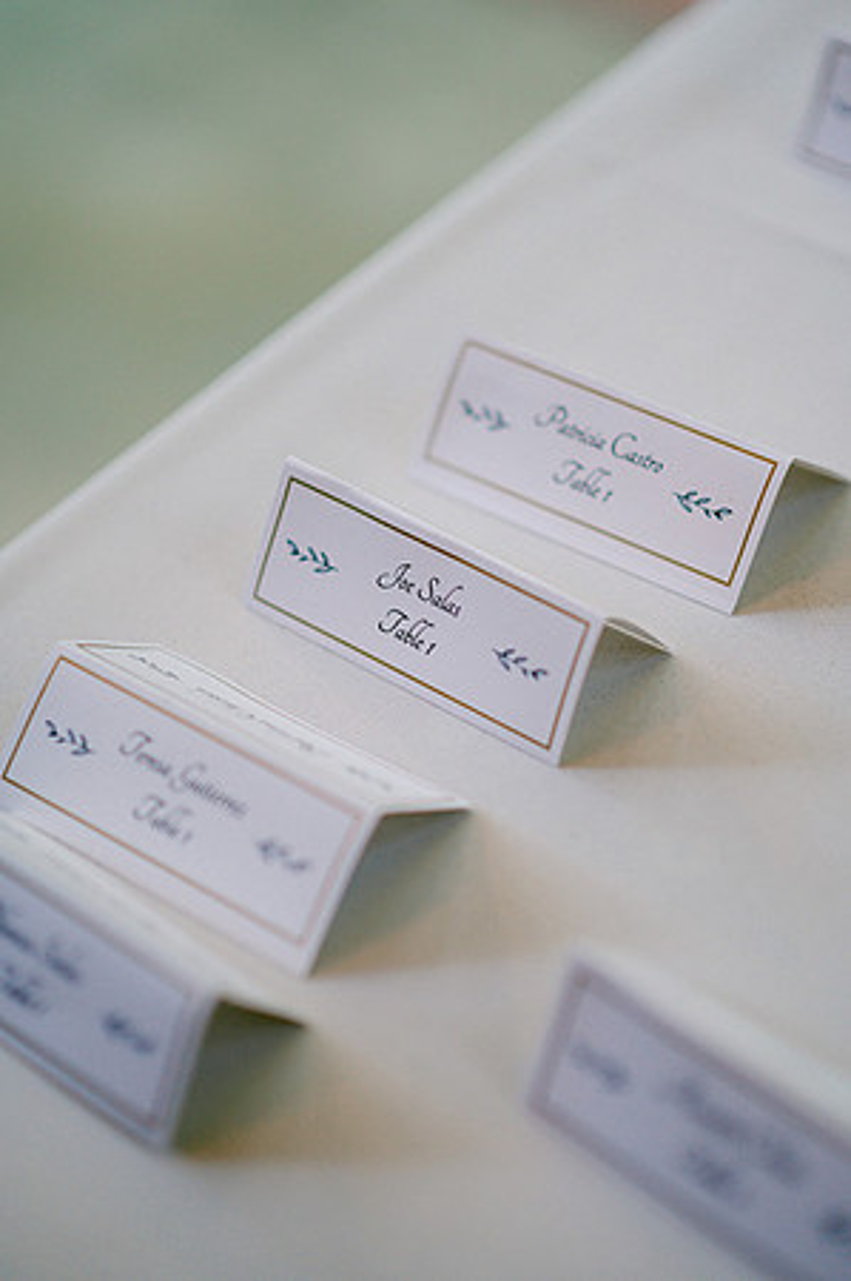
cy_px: 640
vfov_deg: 23.9
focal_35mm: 85
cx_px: 426
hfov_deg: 16.0
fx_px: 3021
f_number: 2
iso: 500
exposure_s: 1/400
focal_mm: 85
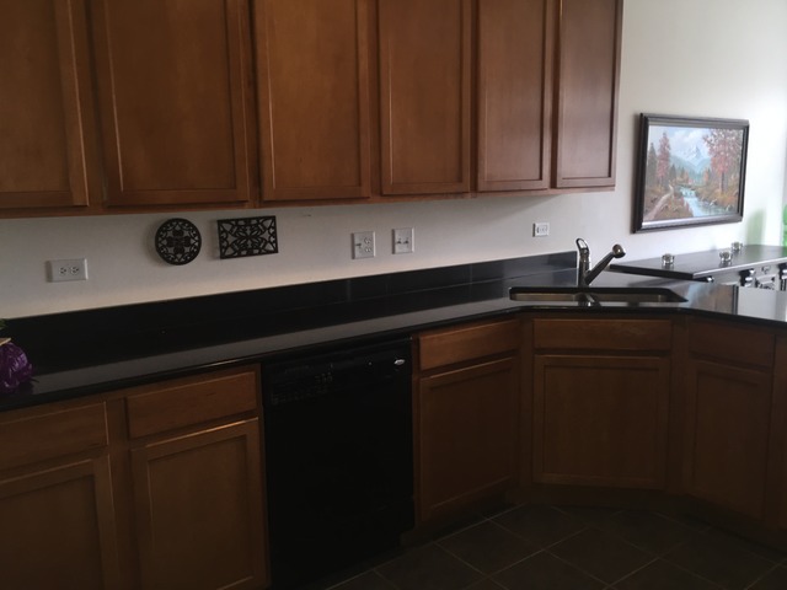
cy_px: 295
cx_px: 394
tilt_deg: -9.9
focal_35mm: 29
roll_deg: +1.3
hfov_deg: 61.7
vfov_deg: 48.2
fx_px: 659
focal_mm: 4.15
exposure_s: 1/30
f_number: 2.2
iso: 64
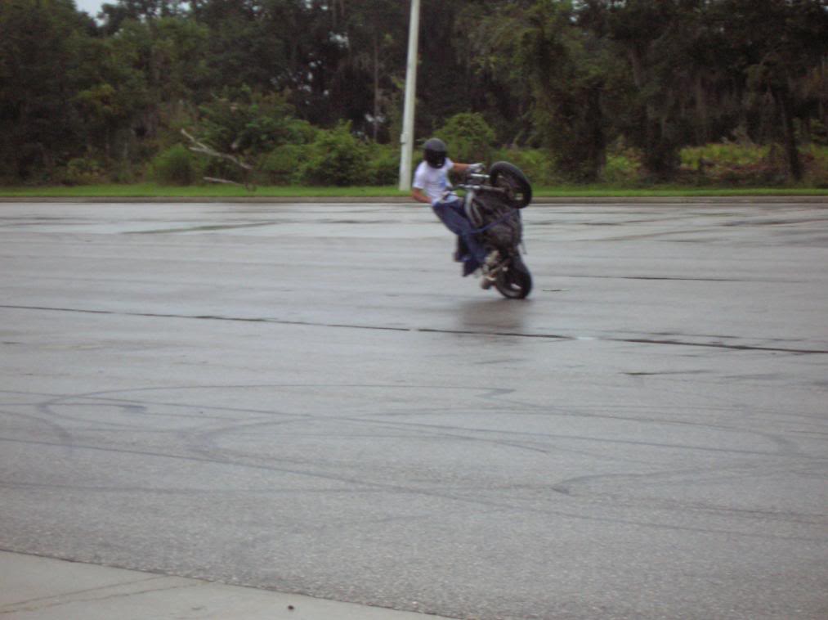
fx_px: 2438
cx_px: 414
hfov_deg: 19.3
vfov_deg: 14.5
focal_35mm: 102
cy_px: 310
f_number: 4.9
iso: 200
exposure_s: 1/108
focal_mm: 17.1
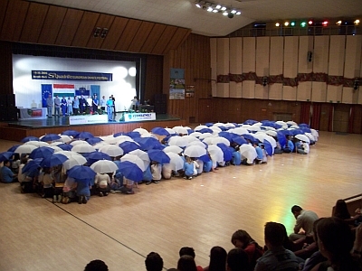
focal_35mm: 34
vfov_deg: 41.8
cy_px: 136
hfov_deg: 54.0
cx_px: 181
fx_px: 356
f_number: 2.7
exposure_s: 1/30
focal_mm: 5.6
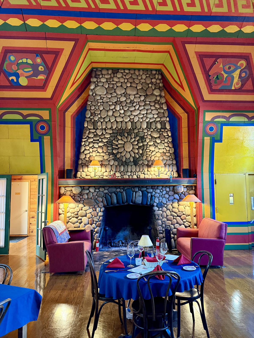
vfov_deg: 71.6
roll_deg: +0.1
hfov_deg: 56.8
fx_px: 235
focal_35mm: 24
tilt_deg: +4.8
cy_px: 169
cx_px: 127
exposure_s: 1/40
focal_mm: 6.76
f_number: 1.78
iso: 640
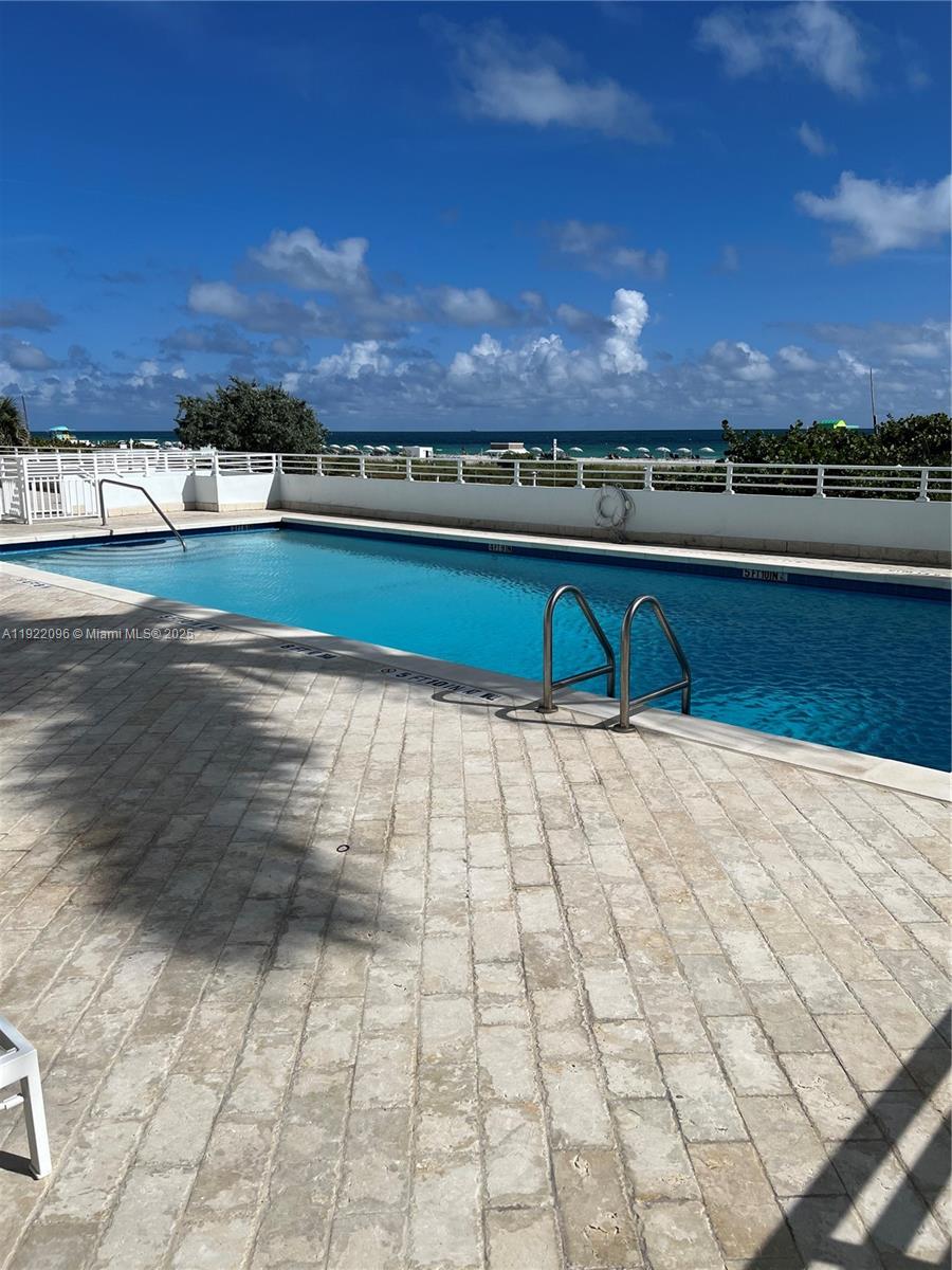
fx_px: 953
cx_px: 476
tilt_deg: -10.9
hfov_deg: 53.1
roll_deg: +0.9
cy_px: 635
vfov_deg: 67.3
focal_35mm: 26
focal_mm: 5.7
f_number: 1.5
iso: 50
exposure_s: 1/11364
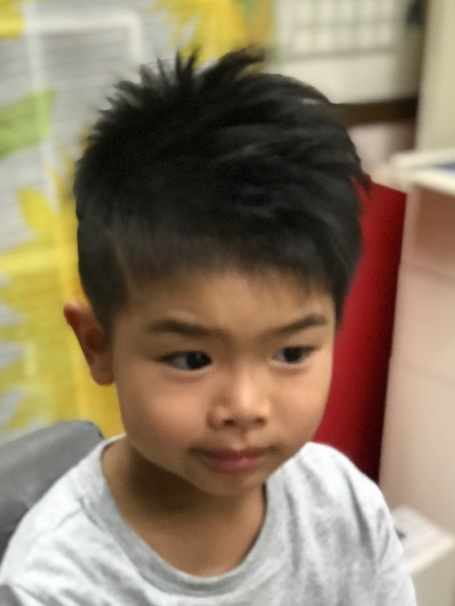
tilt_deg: -20.7
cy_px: 303
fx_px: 999
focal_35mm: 57
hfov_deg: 25.7
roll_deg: -2.3
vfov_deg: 33.8
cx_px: 228
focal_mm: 6.6
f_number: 2.8
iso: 320
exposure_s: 1/60
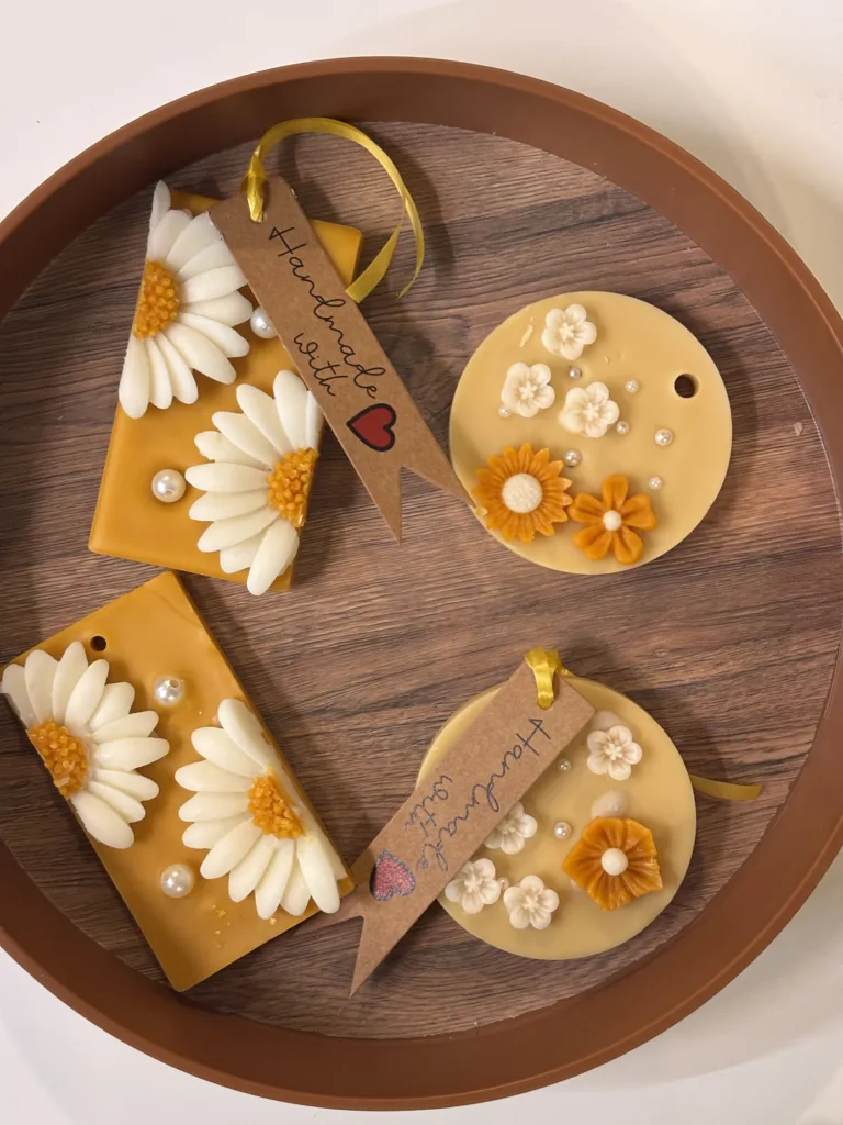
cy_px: 562
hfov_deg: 28.0
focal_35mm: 52
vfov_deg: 36.8
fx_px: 1688
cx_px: 422
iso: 200
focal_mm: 5.96
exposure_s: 1/33
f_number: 1.6
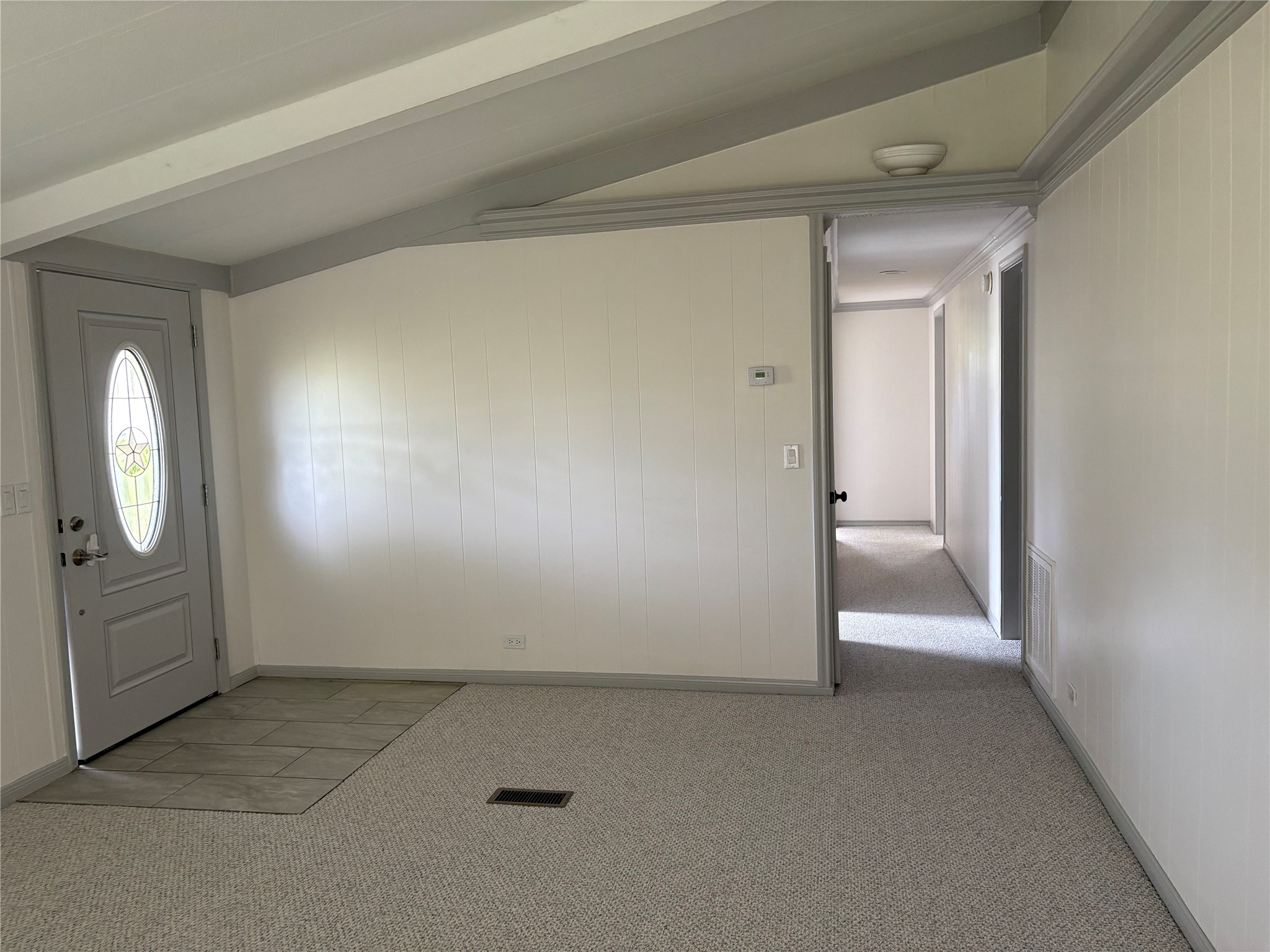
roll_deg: +2.0
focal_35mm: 26
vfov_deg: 53.1
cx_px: 635
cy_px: 476
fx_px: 954
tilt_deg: -4.6
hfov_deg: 67.3
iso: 160
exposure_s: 1/60
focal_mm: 5.96
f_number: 1.6
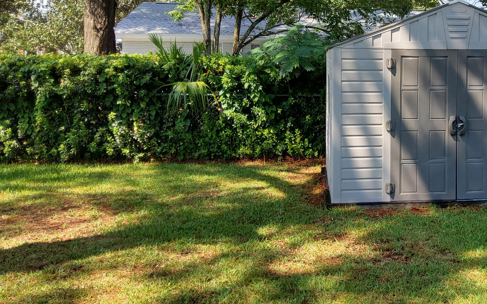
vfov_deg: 27.8
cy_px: 97
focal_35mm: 46
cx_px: 402
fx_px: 611
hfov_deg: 41.3
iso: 50
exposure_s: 1/566
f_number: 2
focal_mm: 3.08
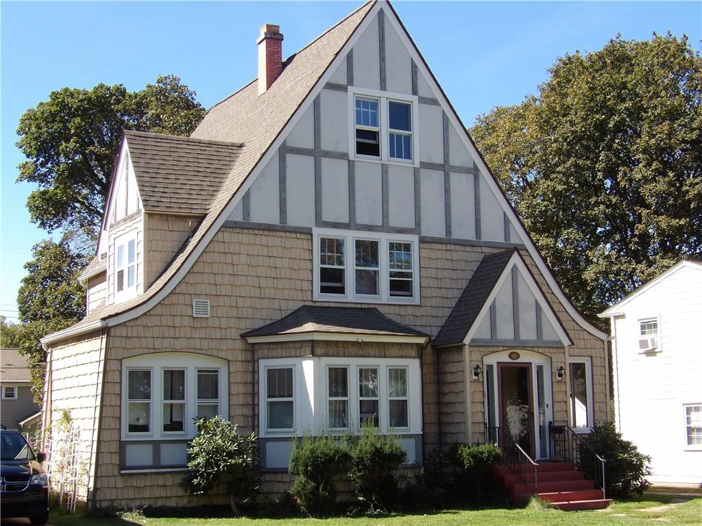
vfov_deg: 27.5
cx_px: 351
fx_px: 1075
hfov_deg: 36.2
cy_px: 263
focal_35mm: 53
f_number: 7.8
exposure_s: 1/89
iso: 100
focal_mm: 9.5
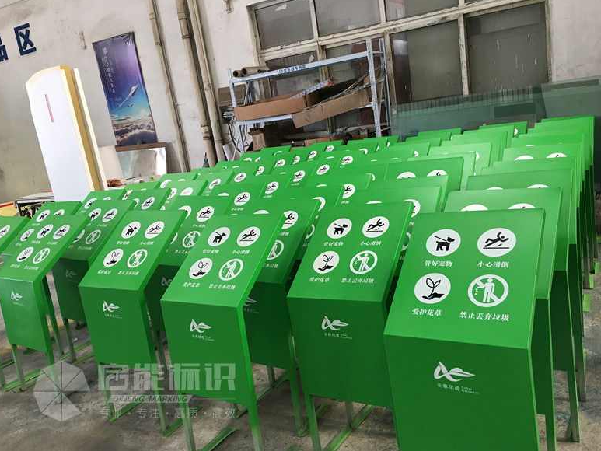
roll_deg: +8.2
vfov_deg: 46.8
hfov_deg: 60.0
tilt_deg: -12.6
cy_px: 229
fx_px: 521
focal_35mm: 30
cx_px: 302
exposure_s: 1/33
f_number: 2.2
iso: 50
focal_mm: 4.15
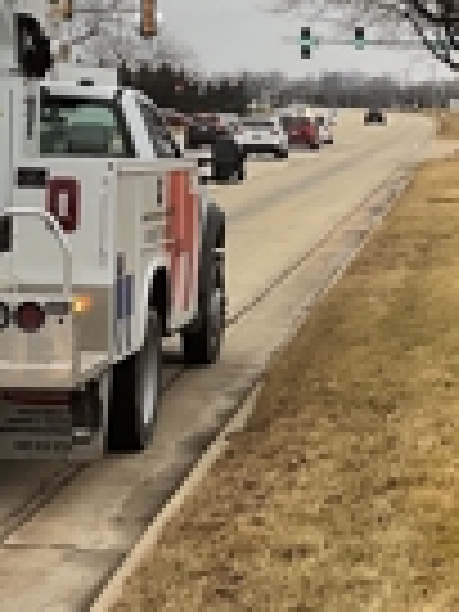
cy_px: 182
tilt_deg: -1.1
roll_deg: -0.7
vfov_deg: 17.2
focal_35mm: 114
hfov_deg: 12.8
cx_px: 468
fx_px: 2015
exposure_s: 1/176
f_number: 1.8
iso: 16
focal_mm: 3
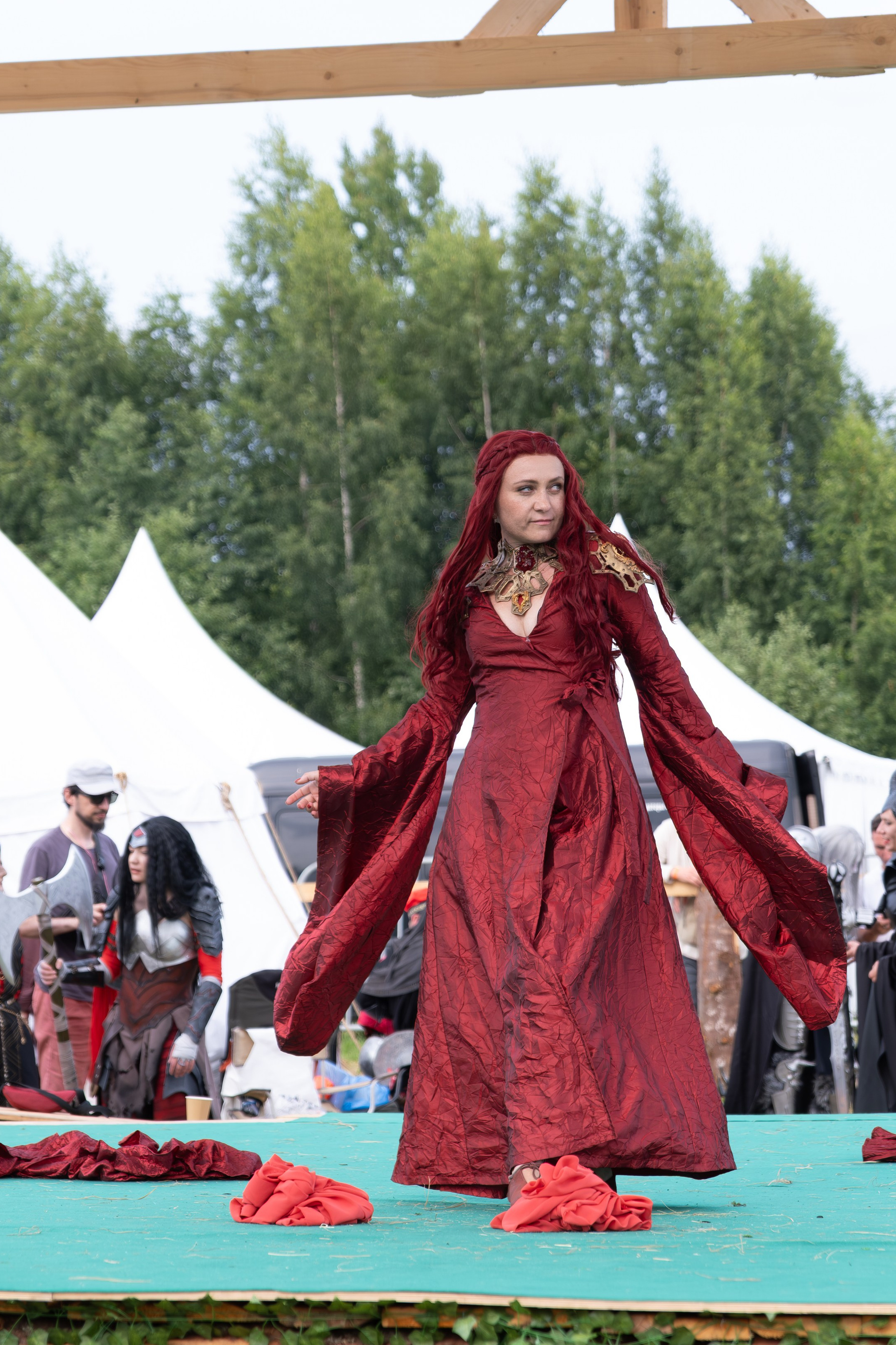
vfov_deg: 19.5
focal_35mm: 105
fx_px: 3919
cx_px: 544
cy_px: 642
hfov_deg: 13.0
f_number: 3.6
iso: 320
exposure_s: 1/800
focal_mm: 55
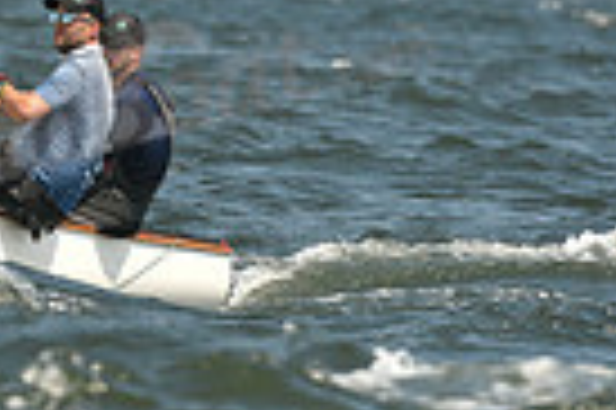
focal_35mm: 1696
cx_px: -427
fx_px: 28986
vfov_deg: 0.8
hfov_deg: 1.2
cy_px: -56
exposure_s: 1/1250
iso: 250
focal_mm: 400
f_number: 6.3
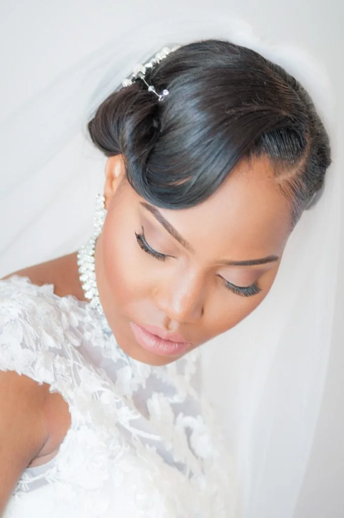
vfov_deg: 13.1
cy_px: 259
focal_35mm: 158
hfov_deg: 8.7
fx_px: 2263
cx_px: 172
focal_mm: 105
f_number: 2.8
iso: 320
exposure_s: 1/100
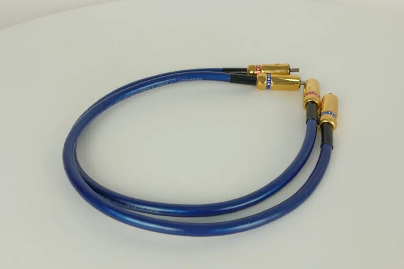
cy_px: 134
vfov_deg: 34.2
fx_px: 438
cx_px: 202
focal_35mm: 39
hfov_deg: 49.5
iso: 125
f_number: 7.1
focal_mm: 14.24
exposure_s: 1/20
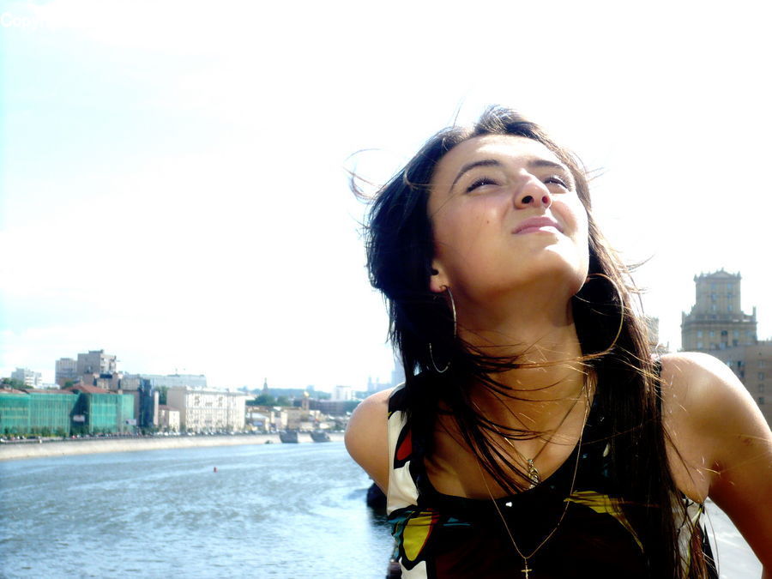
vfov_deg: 23.3
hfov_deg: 30.7
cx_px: 386
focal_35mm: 63
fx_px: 1405
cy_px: 290
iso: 100
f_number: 3.8
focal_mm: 10.4
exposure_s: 1/640
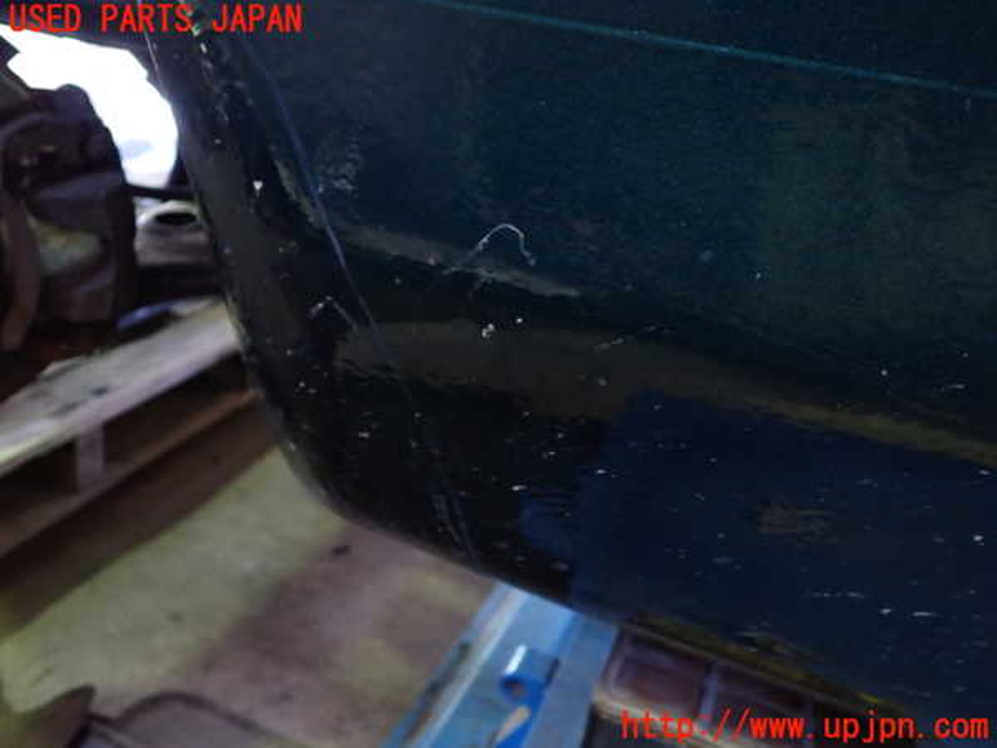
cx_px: 498
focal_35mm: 30
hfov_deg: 60.0
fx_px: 864
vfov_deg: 46.8
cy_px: 374
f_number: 2.3
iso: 800
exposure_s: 1/10
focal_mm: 5.4
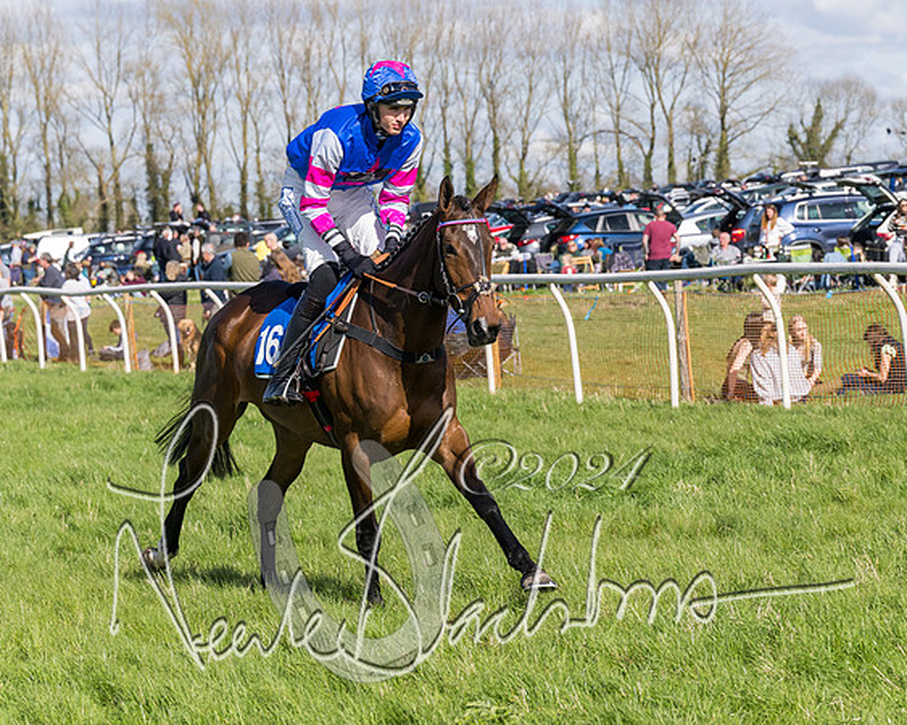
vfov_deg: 10.3
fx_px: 4021
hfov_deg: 12.9
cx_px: 544
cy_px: 362
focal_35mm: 150
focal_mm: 89
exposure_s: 1/2000
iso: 400
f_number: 5.6
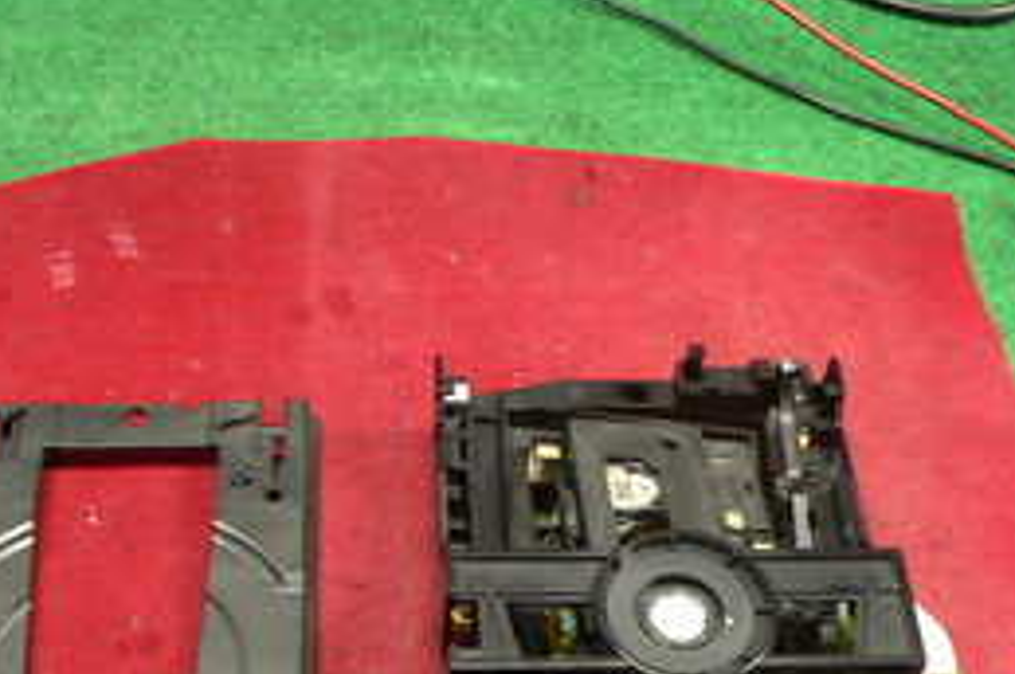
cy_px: 547
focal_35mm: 55
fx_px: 1549
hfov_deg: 36.2
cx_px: 443
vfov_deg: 24.1
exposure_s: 1/8
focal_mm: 6
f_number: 2.8
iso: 200
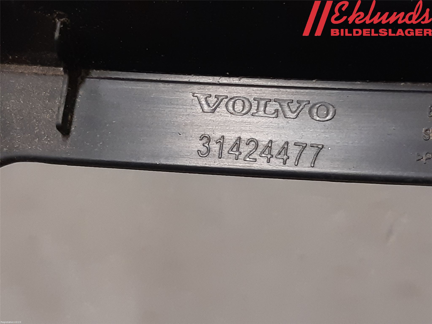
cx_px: 216
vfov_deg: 53.1
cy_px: 162
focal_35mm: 26
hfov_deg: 67.3
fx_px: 324
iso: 160
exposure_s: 1/50
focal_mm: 3.93
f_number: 1.7
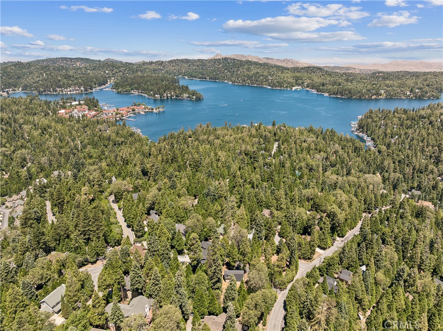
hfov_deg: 71.6
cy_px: 166
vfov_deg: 56.7
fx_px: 307
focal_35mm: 24
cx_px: 222
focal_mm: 12.3
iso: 100
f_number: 2.8
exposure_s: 1/60
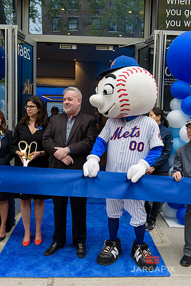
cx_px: 96
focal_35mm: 38
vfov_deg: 50.7
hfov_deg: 35.1
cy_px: 143
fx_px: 302
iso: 200
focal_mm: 38
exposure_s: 1/250
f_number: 5
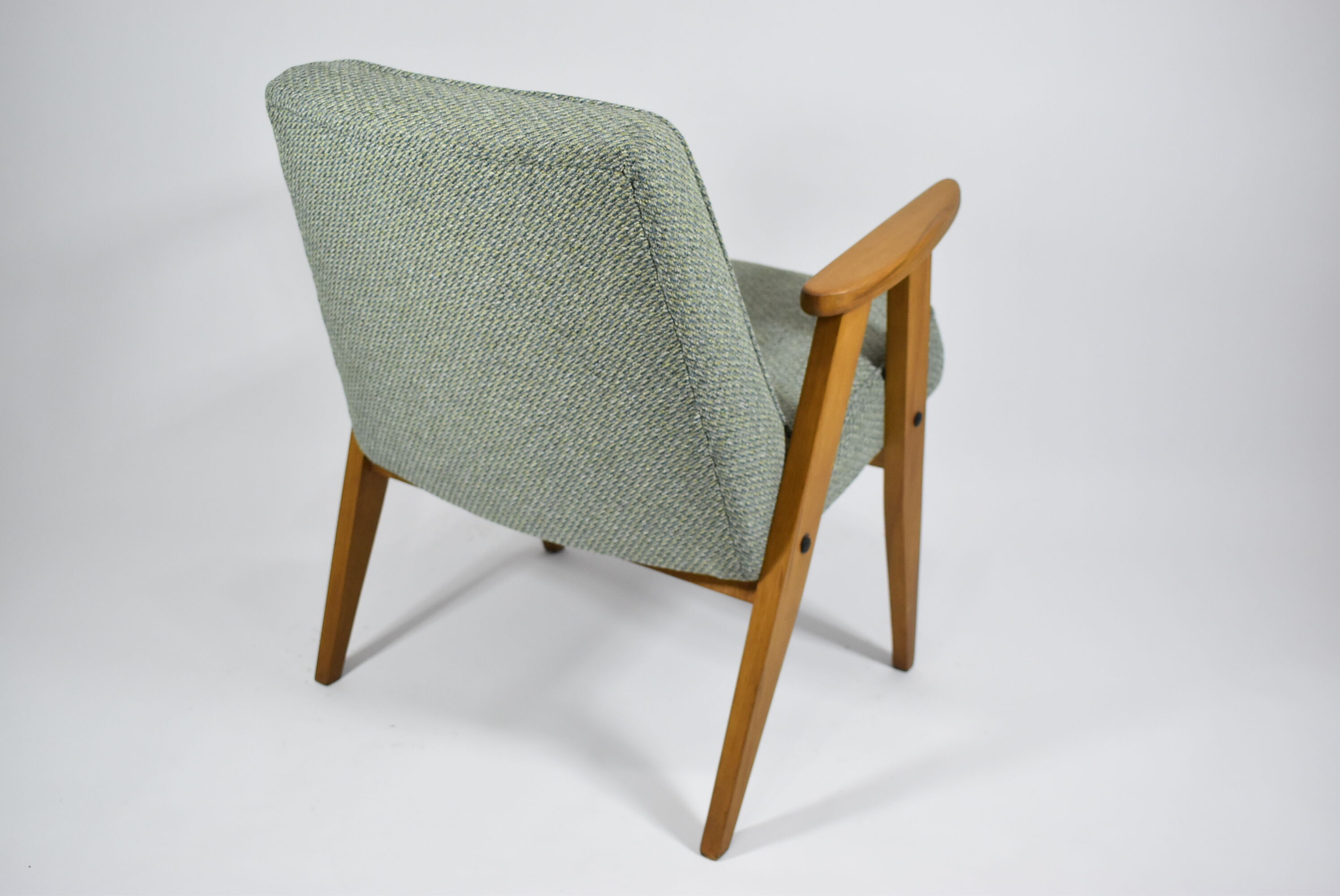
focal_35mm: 39
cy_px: 448
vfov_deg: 34.3
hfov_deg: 49.5
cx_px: 670
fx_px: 1453
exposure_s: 1/125
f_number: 4
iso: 1000
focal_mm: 26
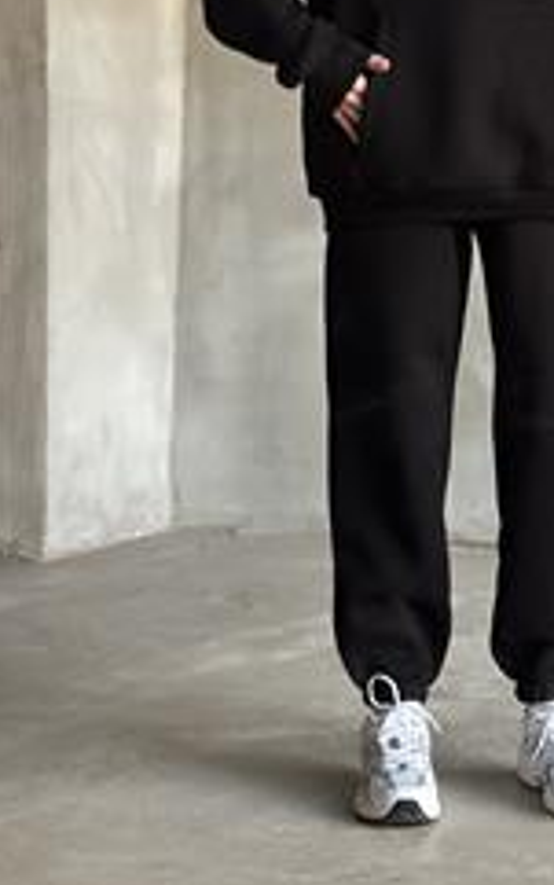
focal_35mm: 90
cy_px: 136
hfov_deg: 14.4
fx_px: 2170
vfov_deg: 22.6
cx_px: 459
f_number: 1.78
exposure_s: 1/52
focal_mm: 6.86
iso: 400
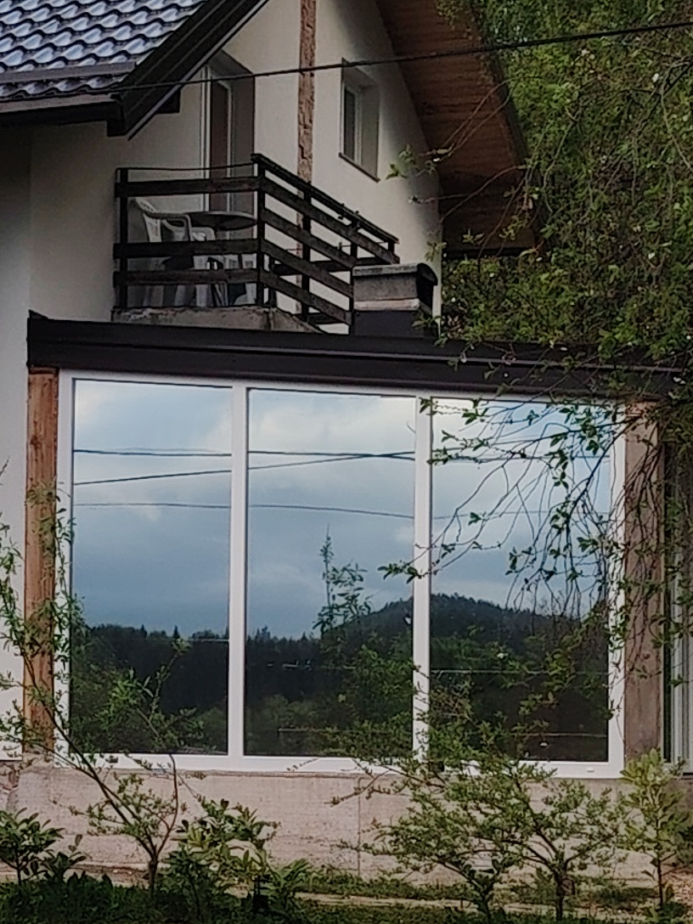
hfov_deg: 12.7
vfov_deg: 17.2
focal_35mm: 114
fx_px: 3043
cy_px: 619
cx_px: -113
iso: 100
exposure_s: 1/114
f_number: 1.75
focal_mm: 5.25
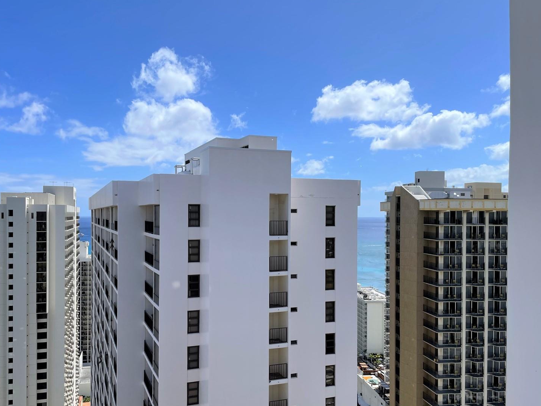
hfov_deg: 61.5
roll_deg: -2.0
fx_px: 453
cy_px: 219
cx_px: 243
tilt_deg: -0.9
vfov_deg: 48.2
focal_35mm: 29
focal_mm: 4.2
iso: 32
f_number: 1.6
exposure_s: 1/5814
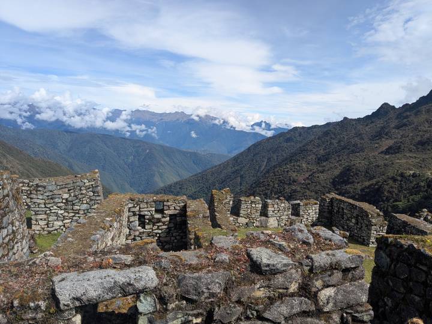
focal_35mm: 27
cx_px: 216
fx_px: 337
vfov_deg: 51.4
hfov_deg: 65.3
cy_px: 162
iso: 72
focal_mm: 4.38
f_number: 1.73
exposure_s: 1/3891
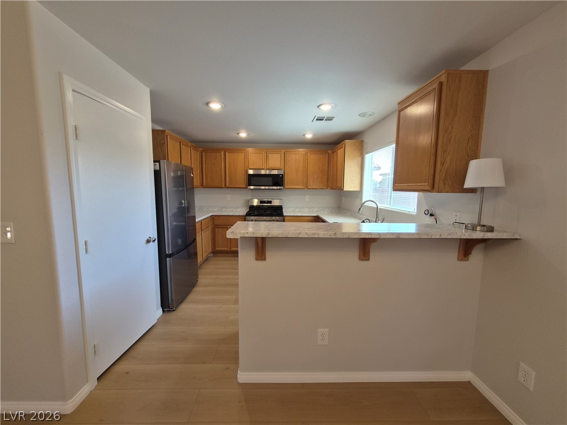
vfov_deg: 89.9
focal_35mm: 13
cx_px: 284
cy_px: 212
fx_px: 213
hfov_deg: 106.2
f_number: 2.2
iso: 50
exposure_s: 1/60
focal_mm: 1.7
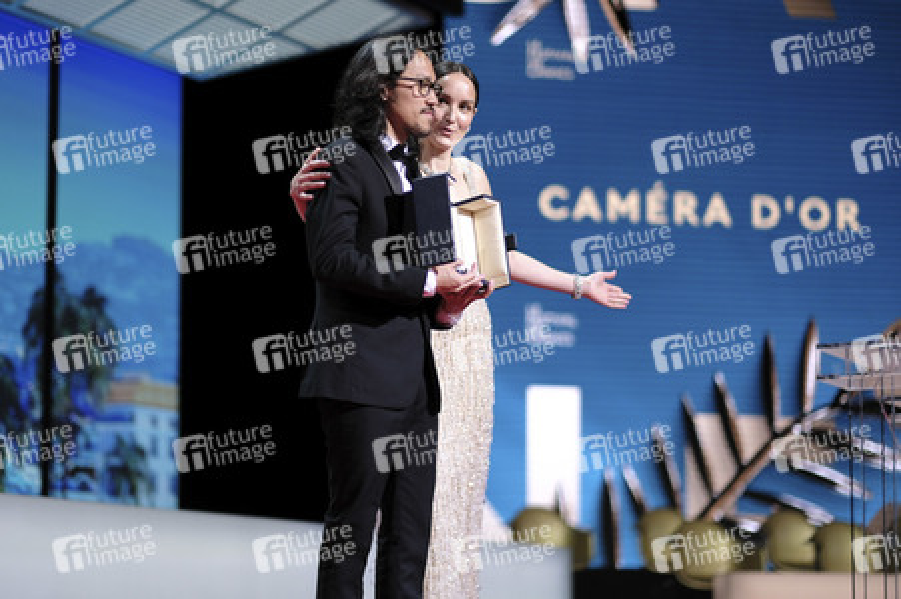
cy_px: 300
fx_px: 2101
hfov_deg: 24.2
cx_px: 450
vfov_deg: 16.2
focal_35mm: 84
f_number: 1.2
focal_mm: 56
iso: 1000
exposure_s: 1/500
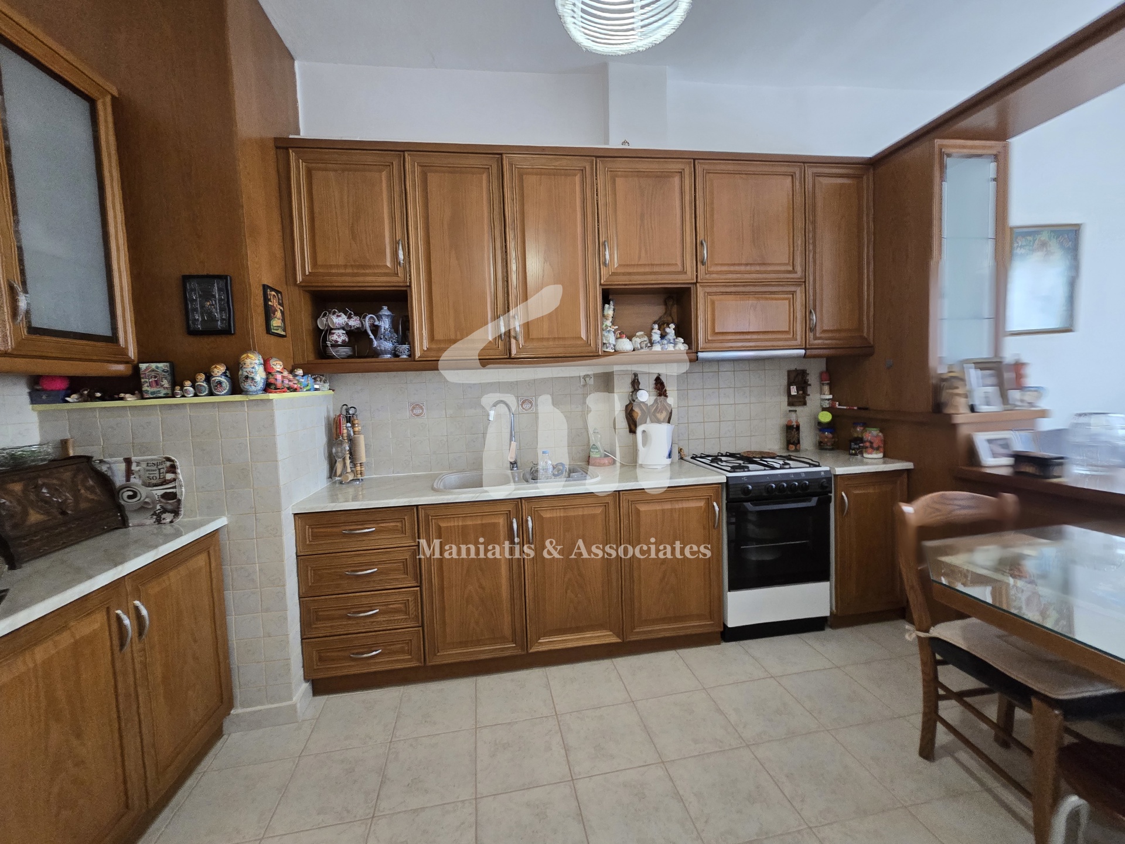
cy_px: 422
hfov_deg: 106.2
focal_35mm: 13
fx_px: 422
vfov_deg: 89.9
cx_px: 562
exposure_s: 1/50
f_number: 2.2
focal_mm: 2.2
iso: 500
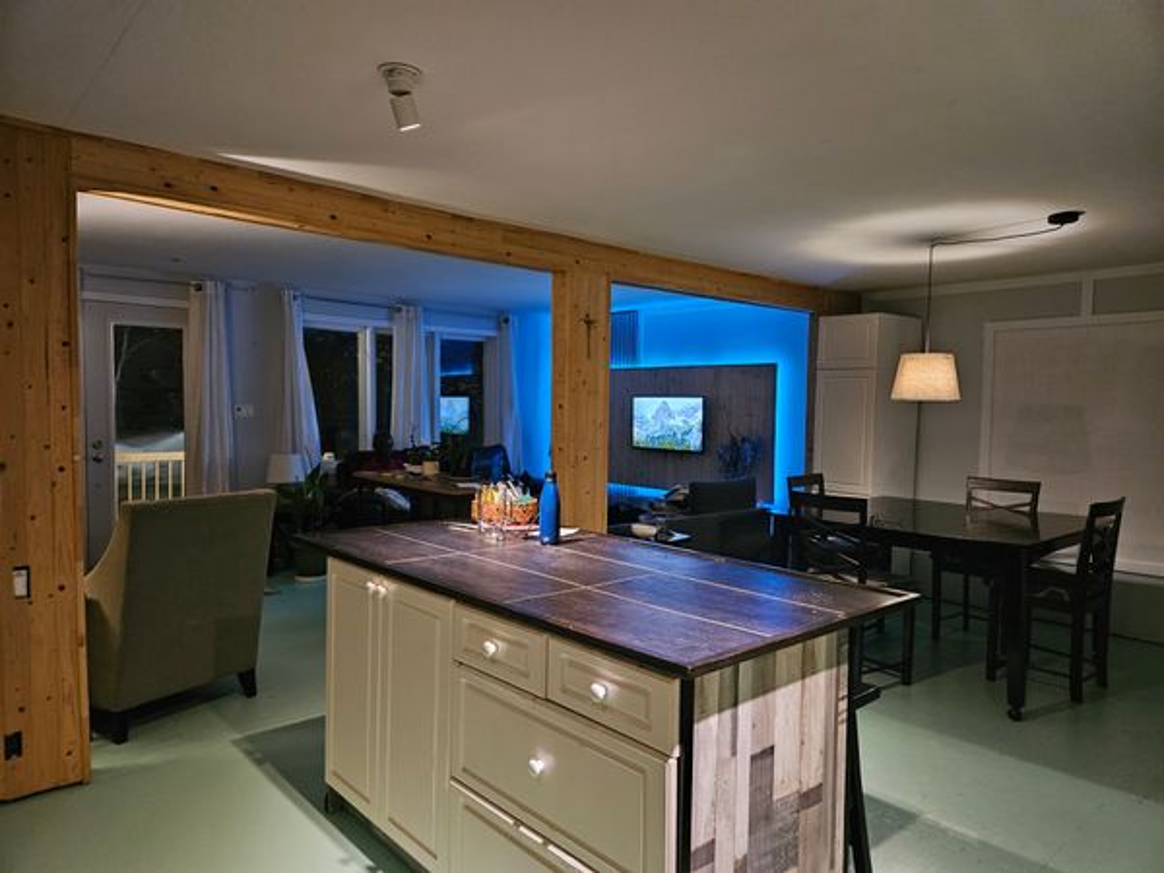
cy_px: 436
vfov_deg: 58.9
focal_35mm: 23
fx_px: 773
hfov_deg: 73.9
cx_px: 582
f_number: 1.8
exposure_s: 1/24
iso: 640
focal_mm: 5.4
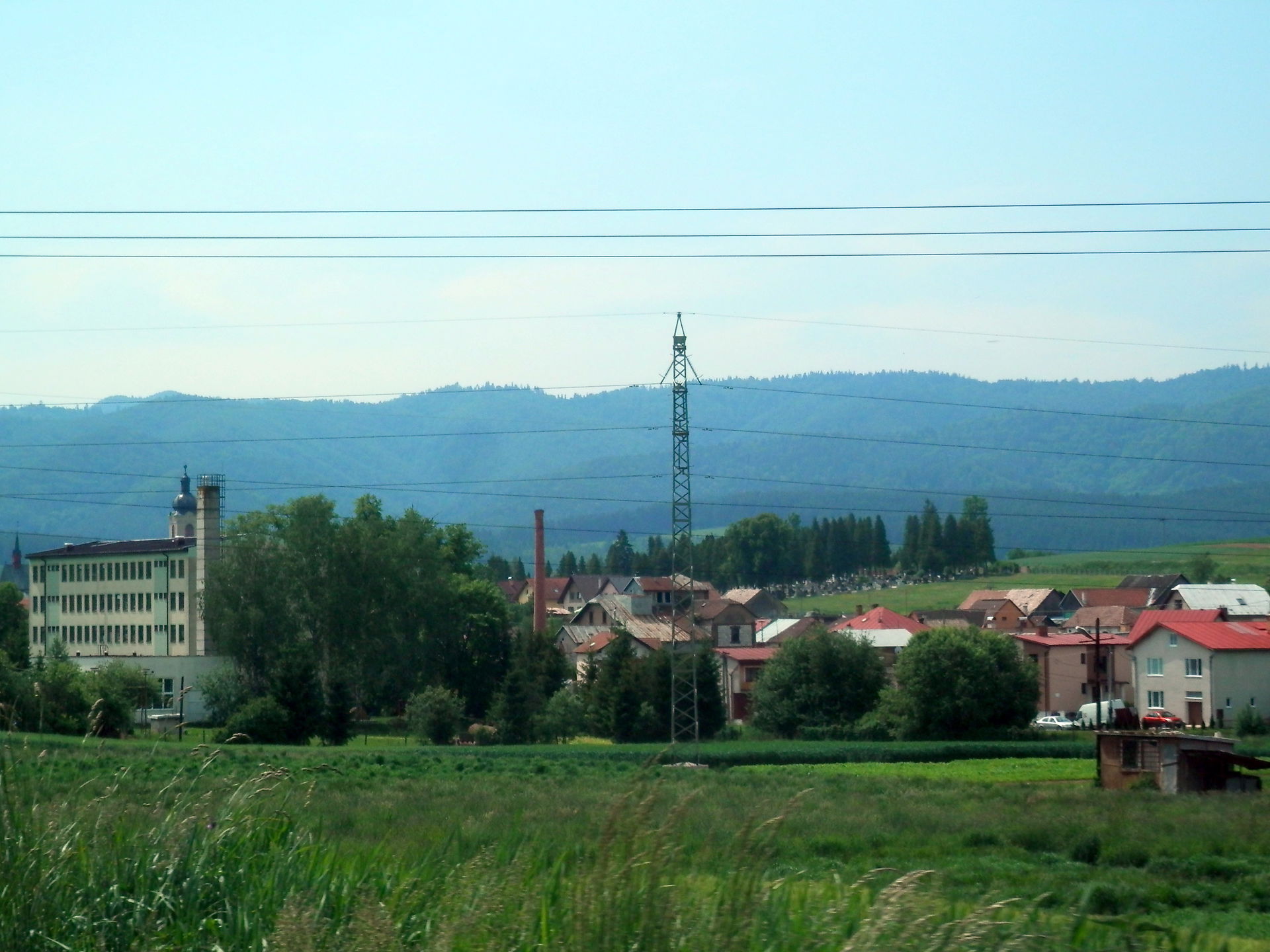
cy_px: 476
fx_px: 3559
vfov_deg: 15.2
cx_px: 635
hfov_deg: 20.2
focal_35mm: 97
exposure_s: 1/640
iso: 80
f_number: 4.9
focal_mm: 17.3
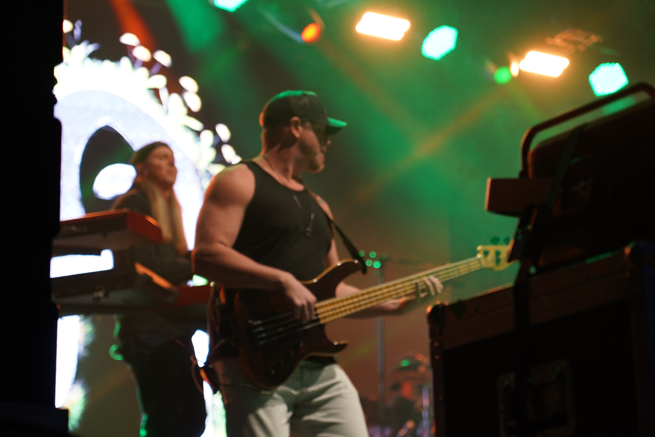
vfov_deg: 13.0
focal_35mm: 105
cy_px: 218
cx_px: 328
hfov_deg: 19.5
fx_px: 1910
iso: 1250
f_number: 4
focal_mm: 105
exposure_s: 1/160
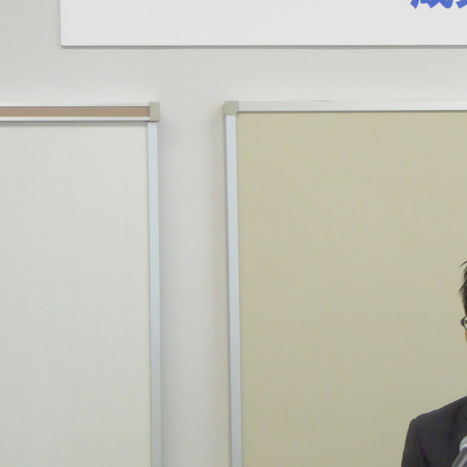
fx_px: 4961
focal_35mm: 325
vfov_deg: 5.4
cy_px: 176
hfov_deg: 5.4
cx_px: 499
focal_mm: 24.2
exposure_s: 1/40
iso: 400
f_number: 5.3
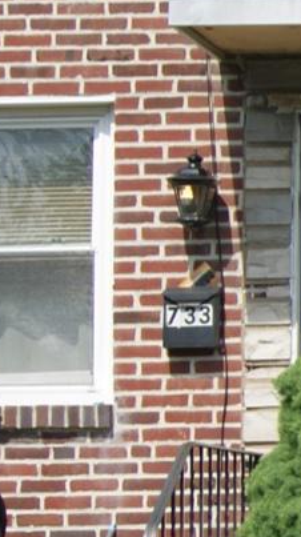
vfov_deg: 11.2
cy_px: 118
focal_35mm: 192
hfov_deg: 5.3
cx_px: 1344
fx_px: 2731
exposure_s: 1/125
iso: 100
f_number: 10
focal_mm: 24
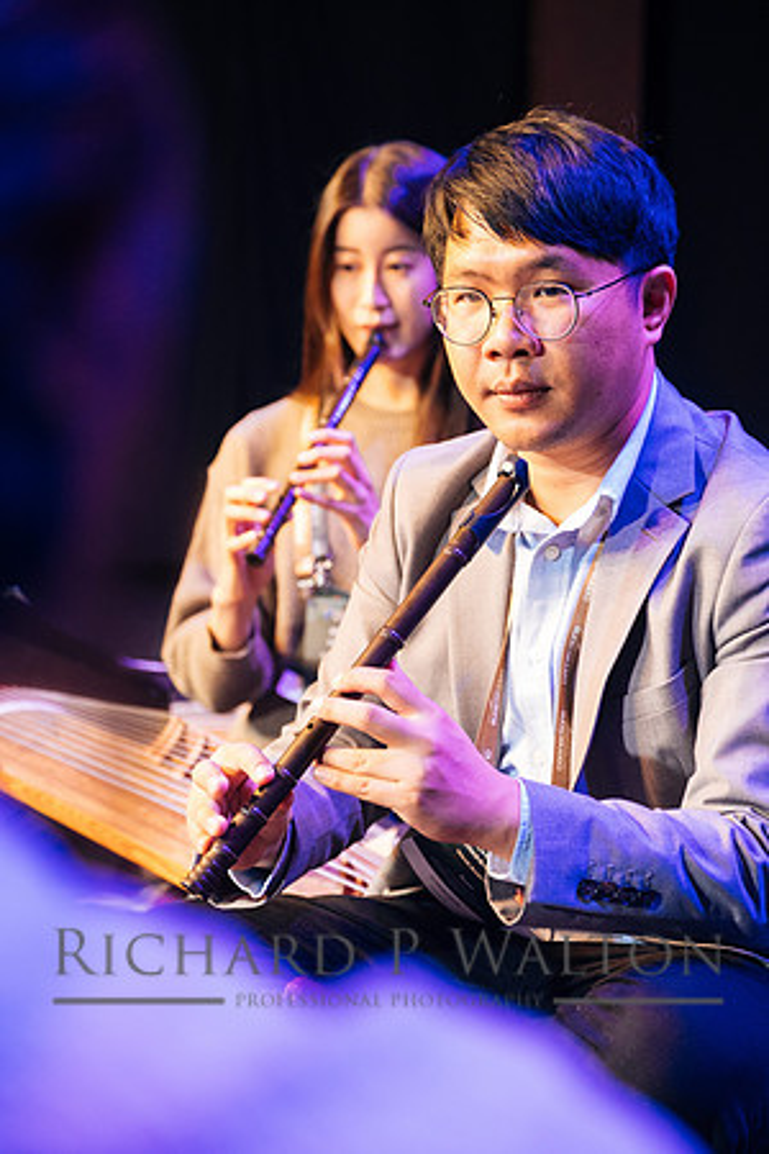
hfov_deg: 16.5
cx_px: 384
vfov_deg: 24.5
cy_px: 577
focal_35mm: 83
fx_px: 2659
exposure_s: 1/250
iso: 1600
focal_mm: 55
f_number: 3.2
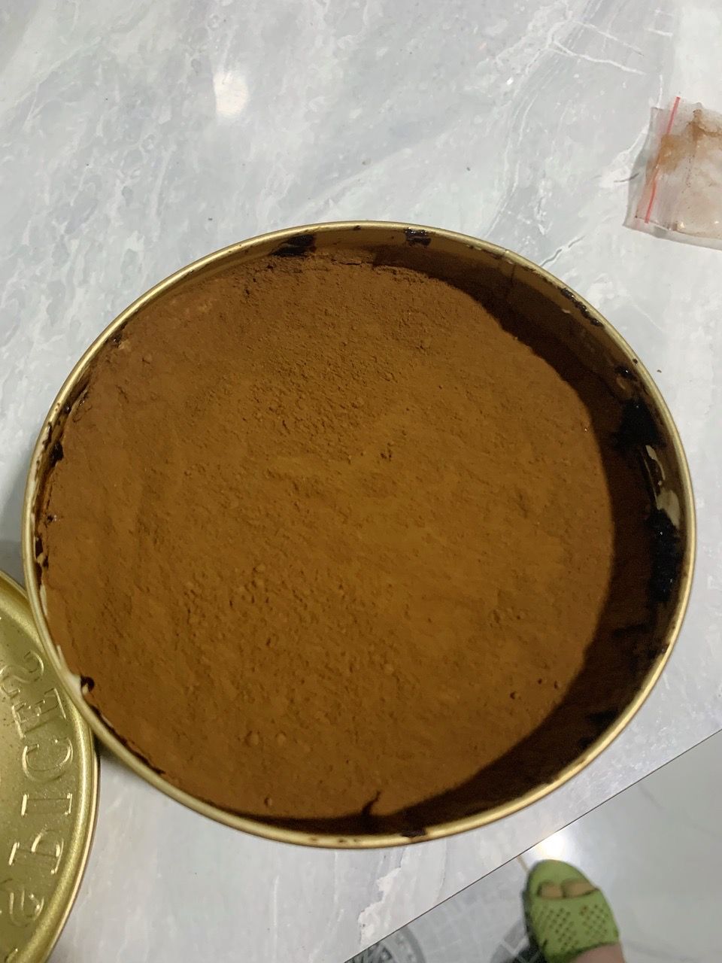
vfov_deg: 67.3
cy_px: 482
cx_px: 361
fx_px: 723
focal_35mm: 26
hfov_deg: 53.1
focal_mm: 4.25
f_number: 1.8
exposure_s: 1/33
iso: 250
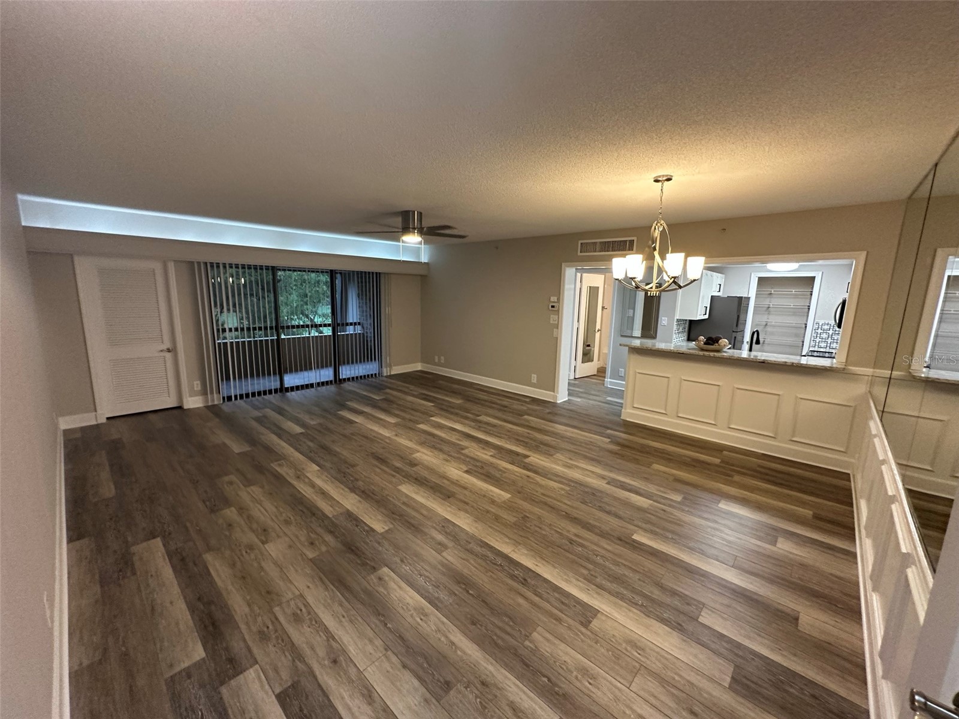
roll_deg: -2.2
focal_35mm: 14
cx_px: 480
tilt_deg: -13.0
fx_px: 388
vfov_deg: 85.7
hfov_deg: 102.1
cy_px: 360
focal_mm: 2.22
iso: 250
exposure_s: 1/60
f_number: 2.2
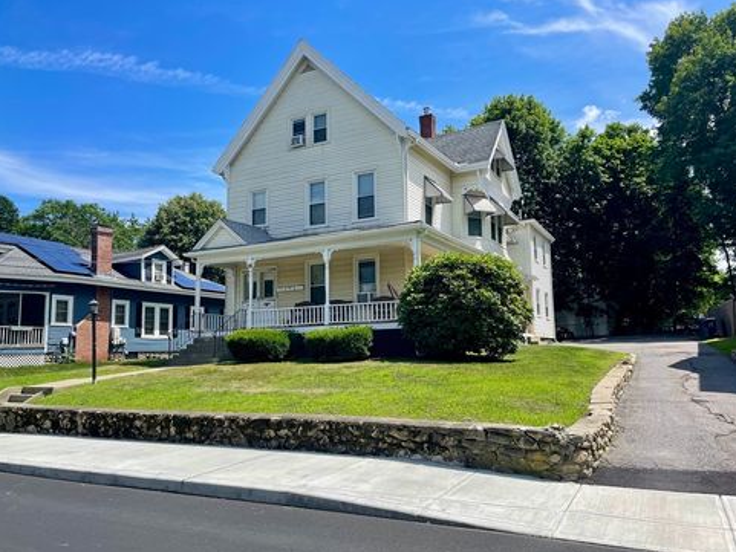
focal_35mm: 27
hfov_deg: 65.3
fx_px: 574
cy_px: 284
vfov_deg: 51.4
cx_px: 379
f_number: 1.6
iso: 32
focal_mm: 4.2
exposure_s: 1/3300
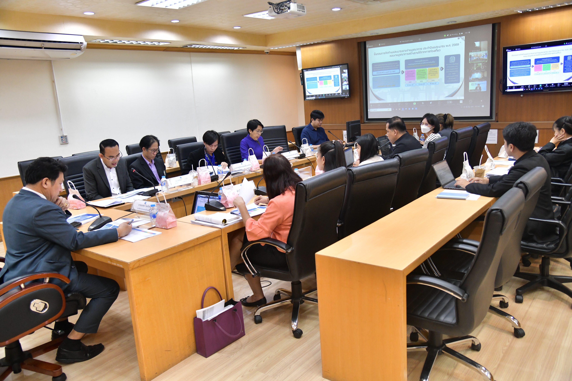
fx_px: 477
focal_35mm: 30
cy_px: 190
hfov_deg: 61.9
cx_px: 286
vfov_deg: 43.6
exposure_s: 1/200
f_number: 4
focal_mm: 30
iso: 2000
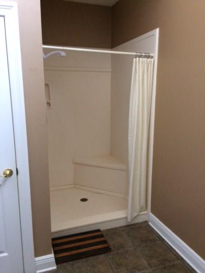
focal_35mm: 29
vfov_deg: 61.7
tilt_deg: -9.6
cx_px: 102
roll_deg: +2.1
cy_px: 136
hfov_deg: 48.2
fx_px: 229
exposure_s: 1/15
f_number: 2.2
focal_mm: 4.15
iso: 320
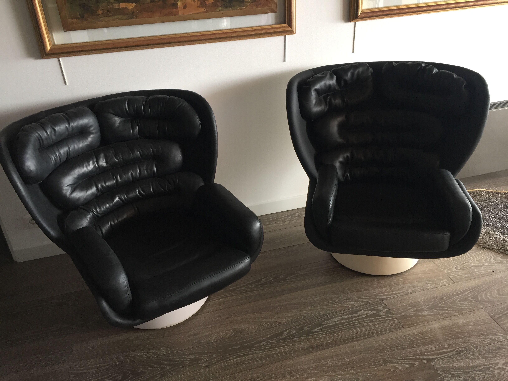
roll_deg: +3.7
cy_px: 190
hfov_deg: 61.7
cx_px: 254
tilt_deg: -29.3
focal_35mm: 29
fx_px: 426
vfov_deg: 48.2
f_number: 2.2
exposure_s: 1/33
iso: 100
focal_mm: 4.15
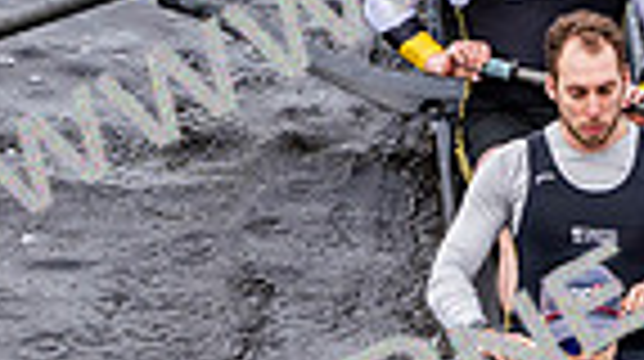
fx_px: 14530
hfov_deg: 2.5
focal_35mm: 852
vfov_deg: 1.4
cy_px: 227
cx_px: 522
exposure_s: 1/2000
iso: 320
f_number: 2.8
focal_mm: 200
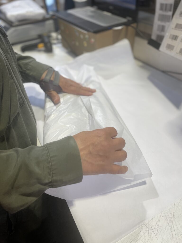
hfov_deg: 53.1
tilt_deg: -41.6
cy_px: 122
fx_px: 182
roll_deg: +2.7
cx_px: 91
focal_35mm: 26
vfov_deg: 67.3
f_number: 1.6
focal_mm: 4.2
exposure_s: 1/100
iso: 50
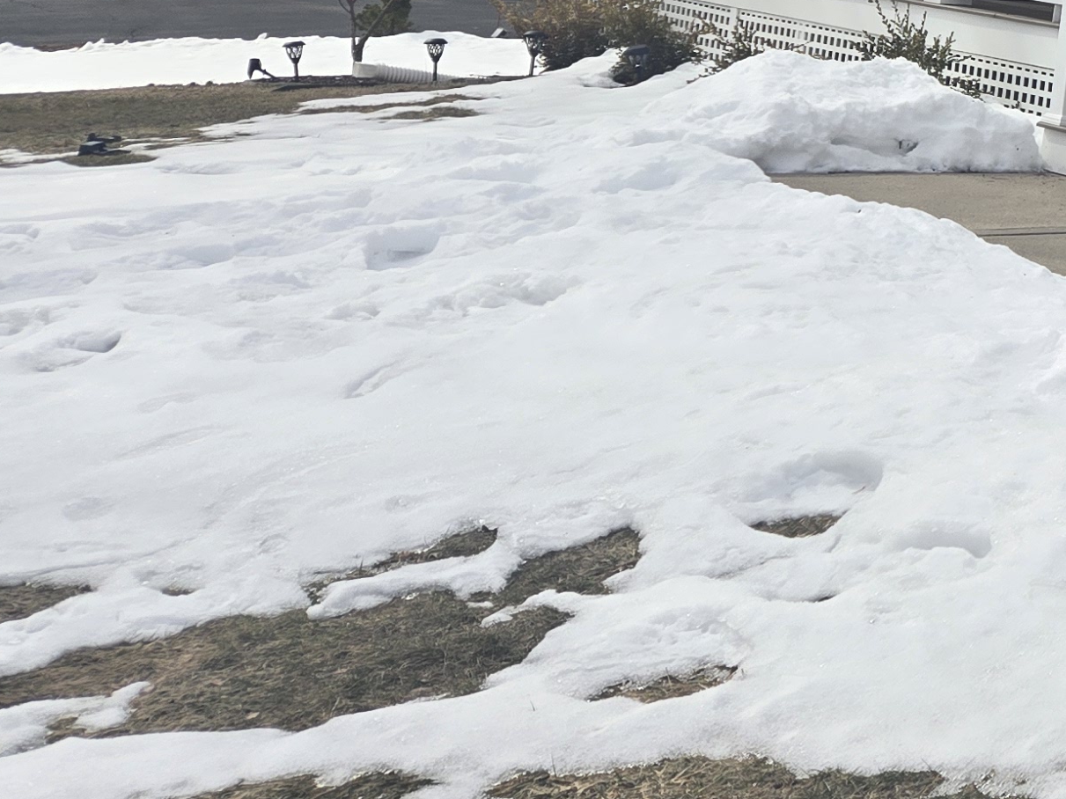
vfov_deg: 18.5
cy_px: -128
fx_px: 2340
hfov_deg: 21.4
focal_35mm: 76
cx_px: 1622
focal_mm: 5.4
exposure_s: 1/2111
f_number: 1.8
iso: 25
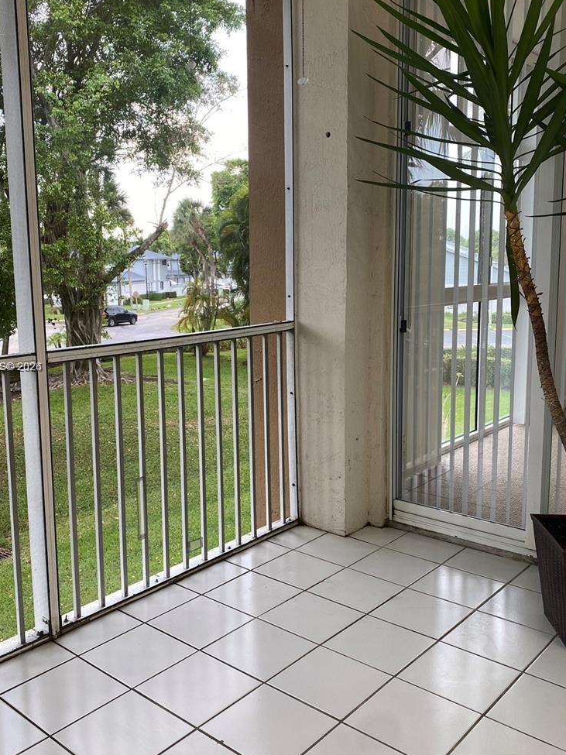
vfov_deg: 56.8
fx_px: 698
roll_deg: +0.3
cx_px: 247
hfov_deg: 44.1
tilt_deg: -7.4
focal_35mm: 32
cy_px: 368
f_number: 1.8
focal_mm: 4.25
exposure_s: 1/120
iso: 64
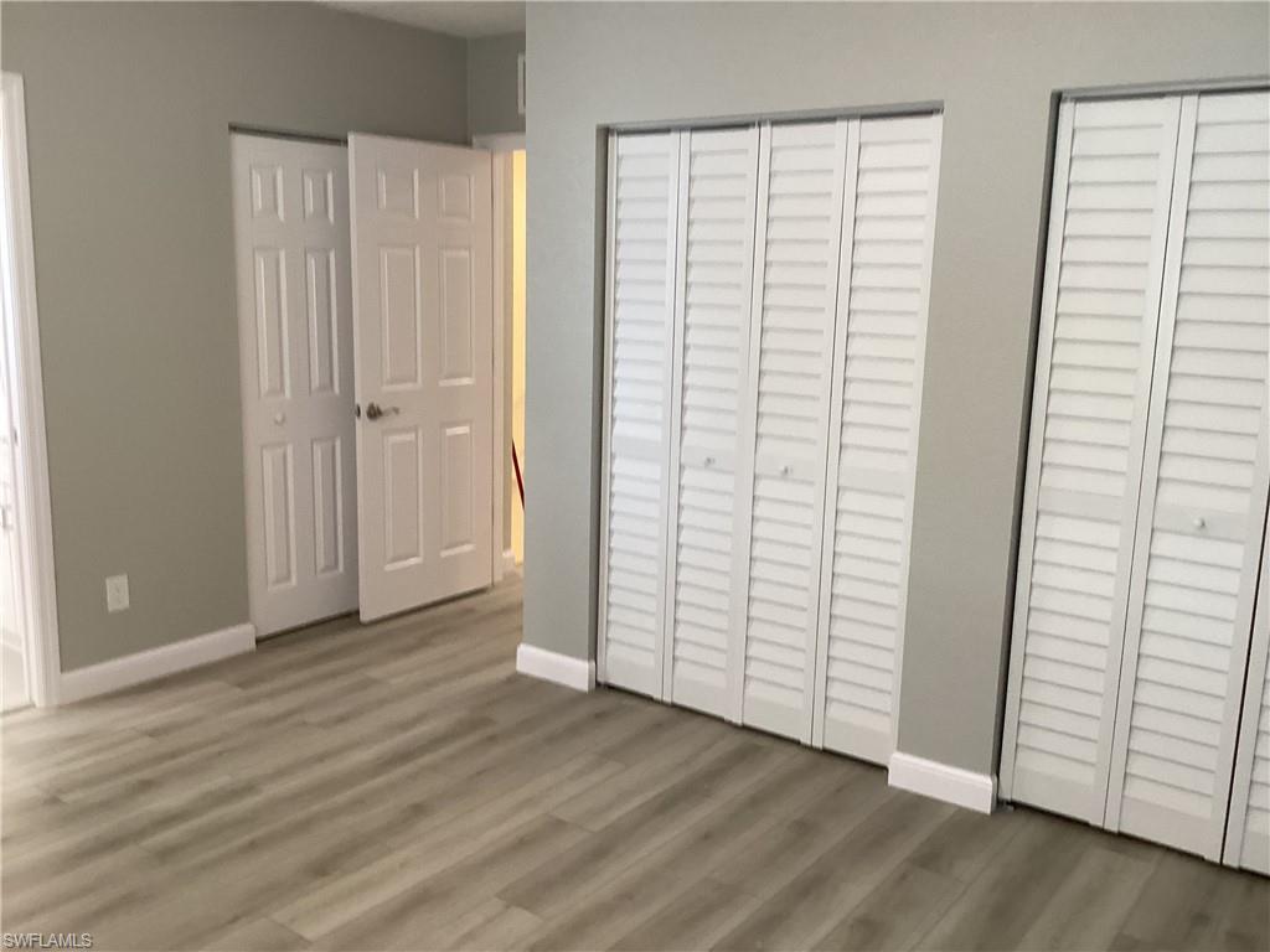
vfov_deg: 45.4
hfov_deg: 58.4
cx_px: 635
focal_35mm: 31
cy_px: 476
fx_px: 1137
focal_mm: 3.3
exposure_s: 1/60
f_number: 2.4
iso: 160
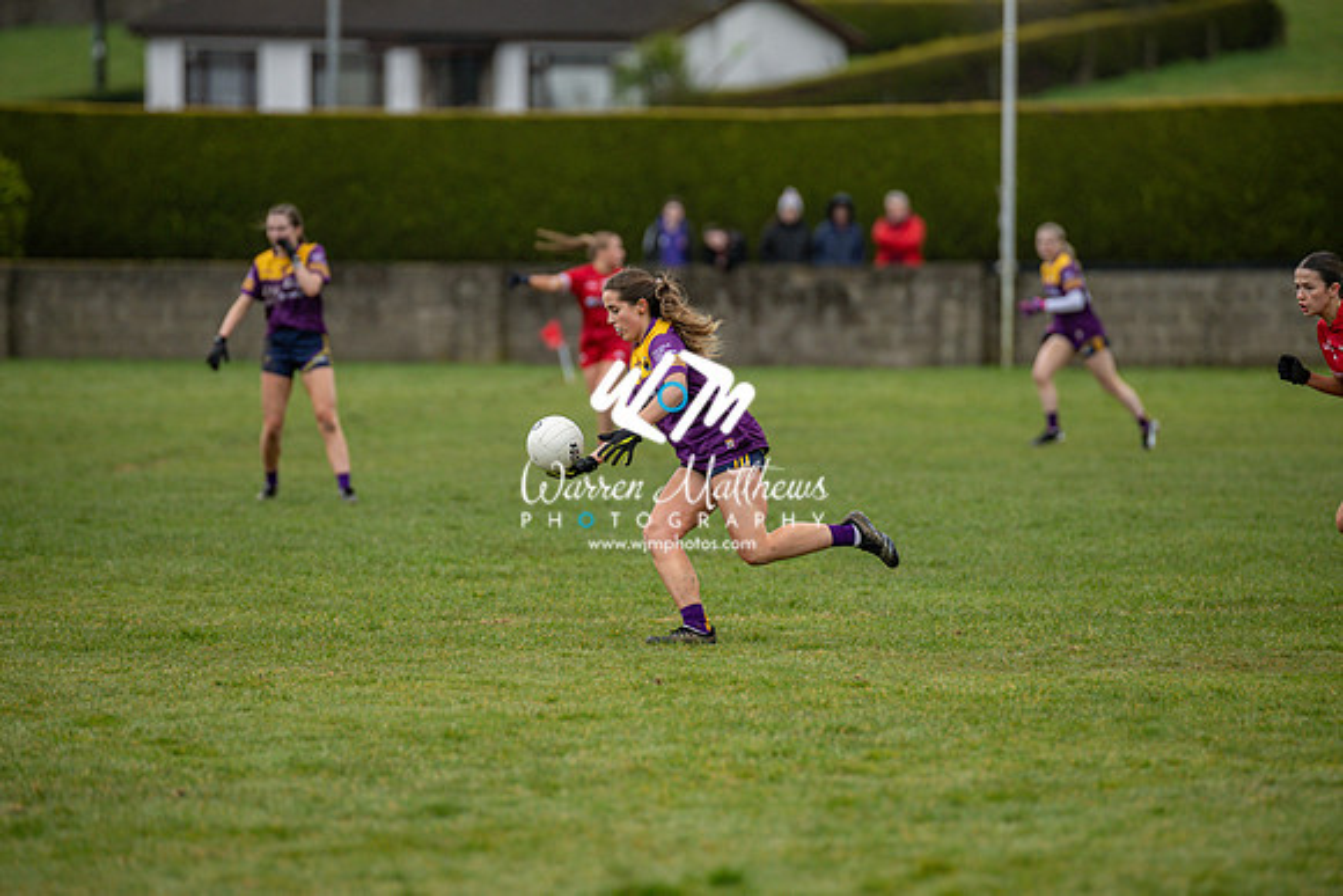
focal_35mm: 250
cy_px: 448
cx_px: 672
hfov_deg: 8.2
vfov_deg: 5.5
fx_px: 9328
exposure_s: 1/640
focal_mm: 250
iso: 900
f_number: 2.8
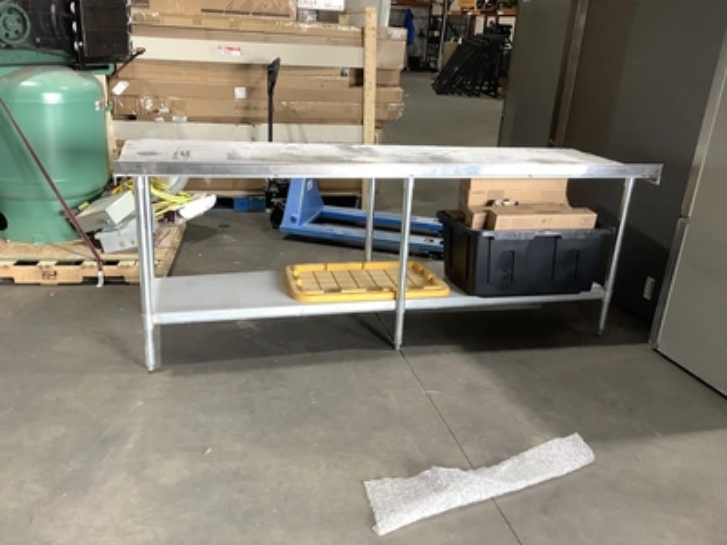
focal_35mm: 31
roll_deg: -3.0
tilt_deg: -20.6
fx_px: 651
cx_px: 364
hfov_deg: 58.4
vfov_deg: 45.4
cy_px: 272
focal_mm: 3.3
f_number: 2.4
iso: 125
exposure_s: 1/60
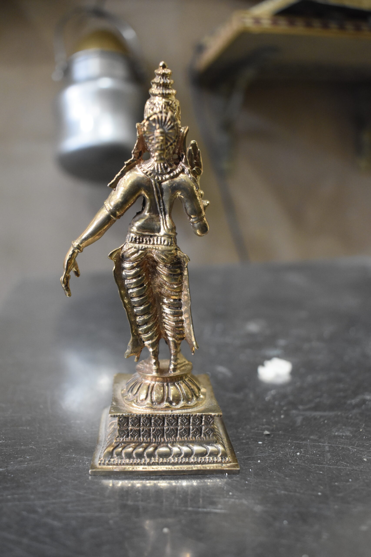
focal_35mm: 33
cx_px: 186
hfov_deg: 40.0
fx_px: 510
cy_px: 278
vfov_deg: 57.2
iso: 2500
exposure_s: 1/60
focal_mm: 22
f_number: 4
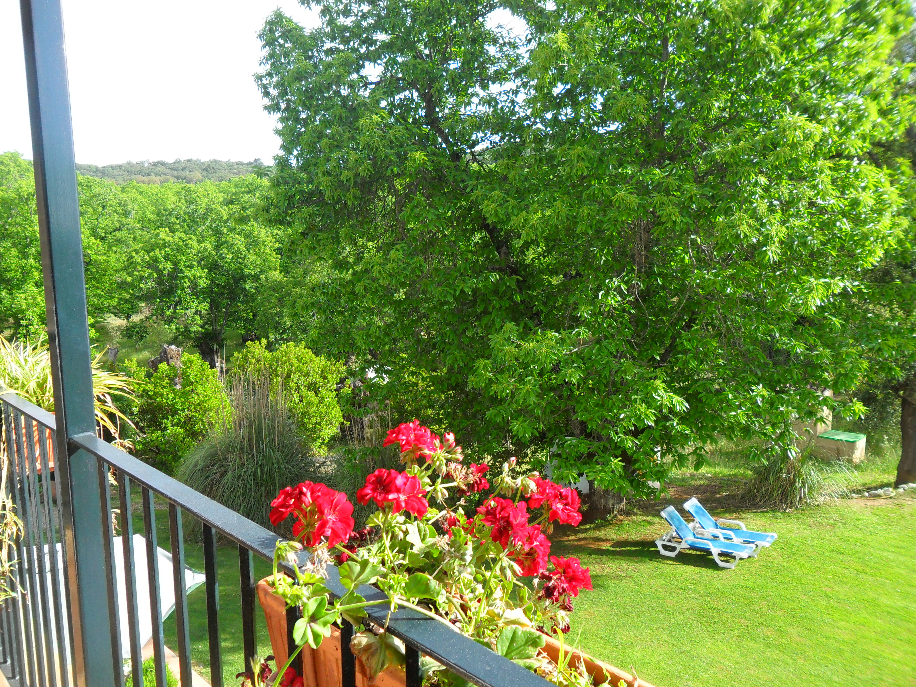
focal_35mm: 27
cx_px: 458
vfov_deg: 51.4
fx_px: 714
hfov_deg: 65.3
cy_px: 344
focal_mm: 4.9
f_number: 3.5
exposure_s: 1/250
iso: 100
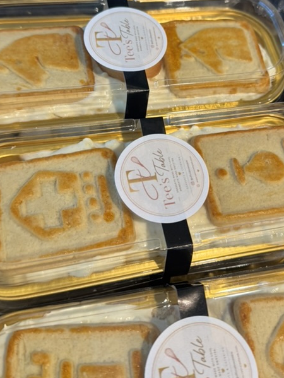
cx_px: 164
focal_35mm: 41
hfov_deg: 35.1
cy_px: 129
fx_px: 448
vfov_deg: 45.1
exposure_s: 1/120
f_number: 1.78
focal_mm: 6.76
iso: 200
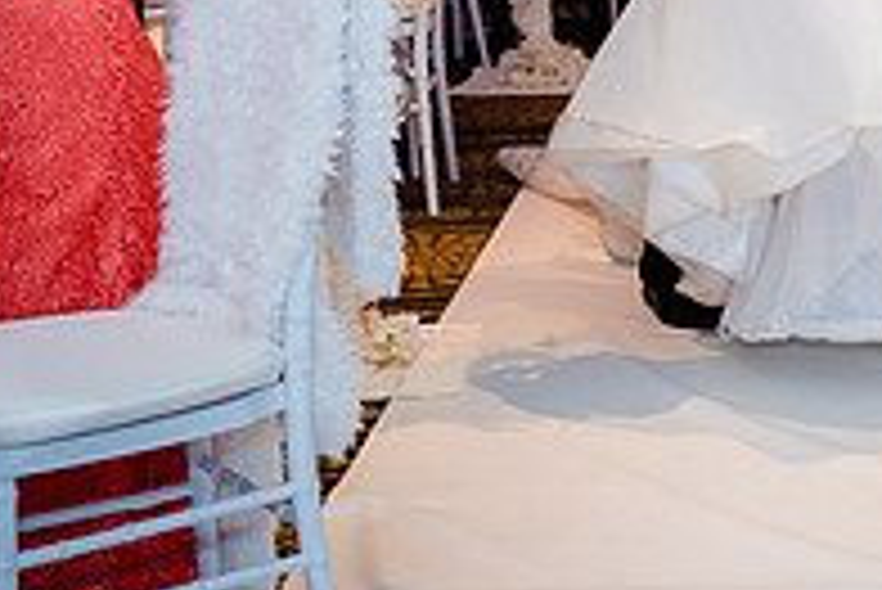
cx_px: 804
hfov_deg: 20.4
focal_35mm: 98
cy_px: -293
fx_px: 2403
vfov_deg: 13.2
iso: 1250
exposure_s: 1/160
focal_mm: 28
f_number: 3.5
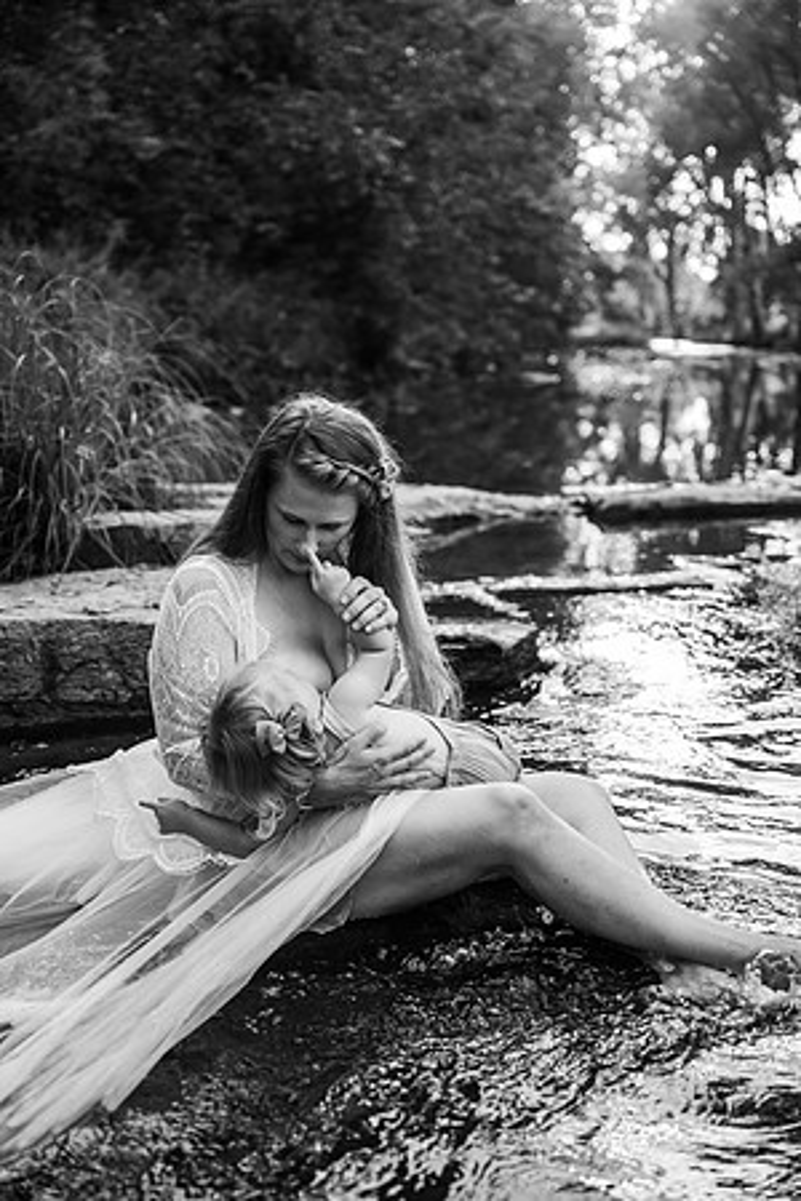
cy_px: 600
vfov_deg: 45.4
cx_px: 400
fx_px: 1435
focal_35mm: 43
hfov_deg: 31.2
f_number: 2.8
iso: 500
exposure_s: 1/1000
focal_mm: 43
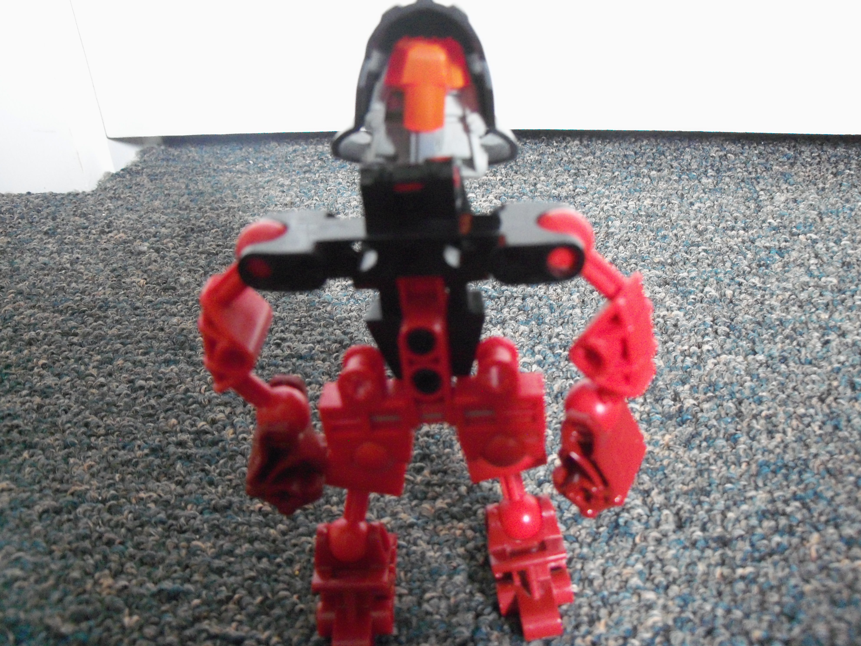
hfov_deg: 52.6
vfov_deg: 40.7
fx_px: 871
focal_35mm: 35
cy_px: 323
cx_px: 430
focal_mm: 6.3
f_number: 3
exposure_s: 1/13
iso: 400
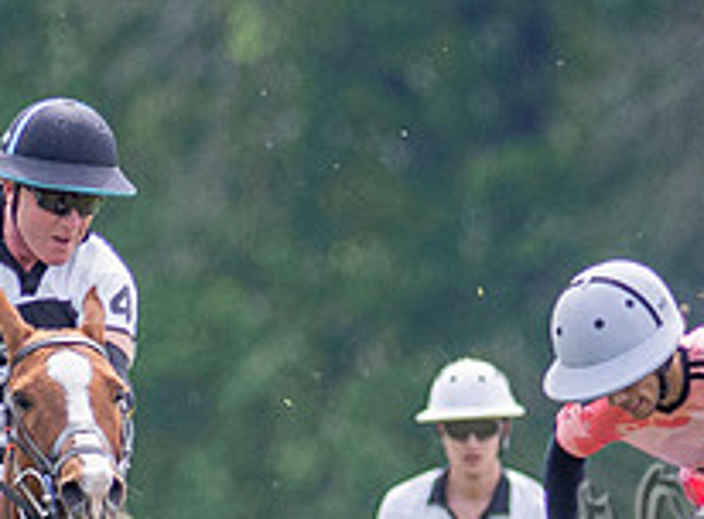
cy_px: 829
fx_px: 43856
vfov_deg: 0.7
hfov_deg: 0.9
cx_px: 696
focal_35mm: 2169
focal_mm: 300
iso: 400
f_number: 3.2
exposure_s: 1/2500
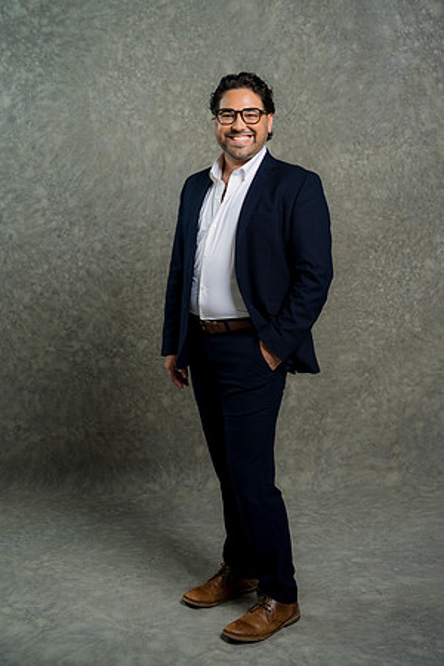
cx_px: 222
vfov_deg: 36.2
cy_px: 333
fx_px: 1017
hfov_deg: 24.6
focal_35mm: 55
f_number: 4
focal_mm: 55
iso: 125
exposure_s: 1/160
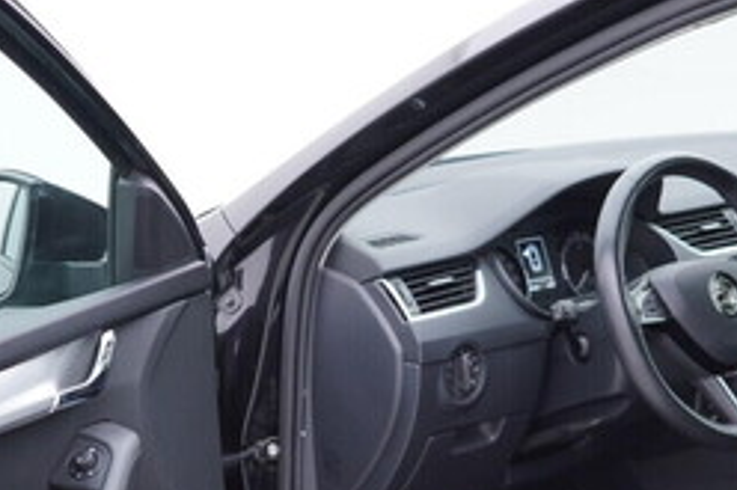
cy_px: 435
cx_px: 357
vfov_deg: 16.8
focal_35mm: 80
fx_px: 1637
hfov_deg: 25.4
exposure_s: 1/40
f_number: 2.8
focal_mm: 24
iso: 125
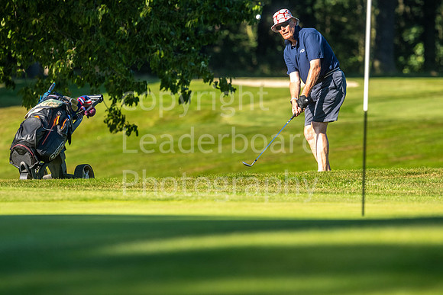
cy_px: 148
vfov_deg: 3.1
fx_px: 5544
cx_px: 222
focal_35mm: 450
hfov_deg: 4.6
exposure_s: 1/1250
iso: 320
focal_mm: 300
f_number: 5.6
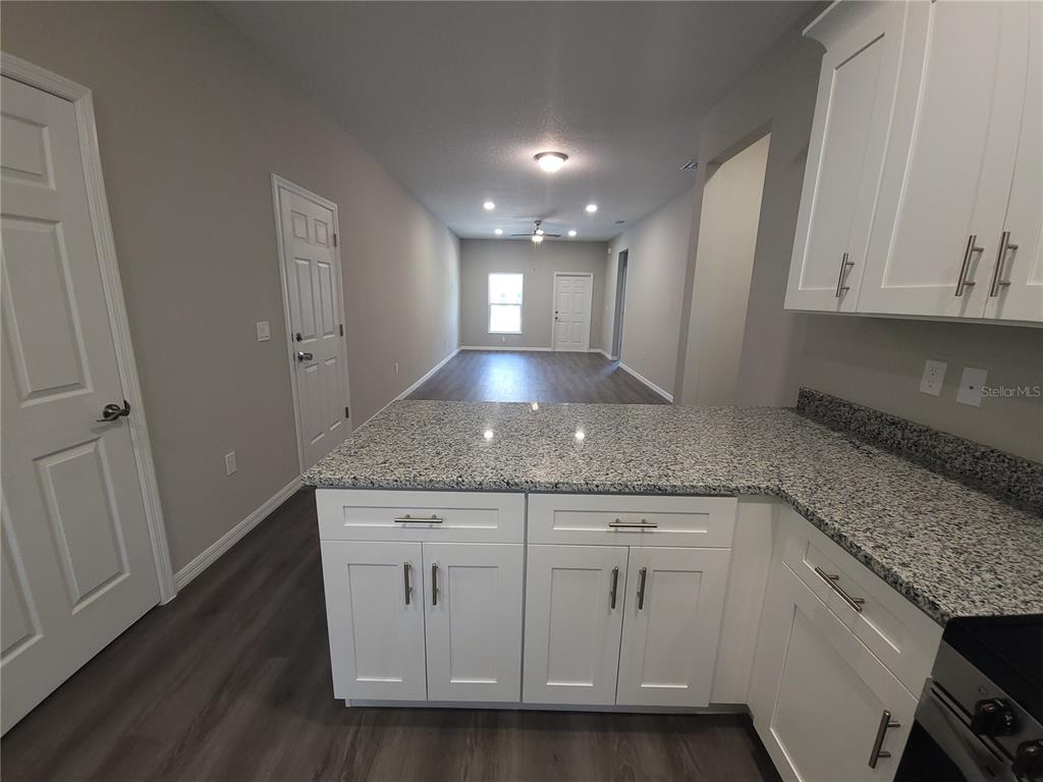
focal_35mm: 13
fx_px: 392
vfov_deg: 89.9
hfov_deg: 106.2
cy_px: 391
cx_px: 522
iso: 125
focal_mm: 2.2
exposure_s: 1/24
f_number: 2.2
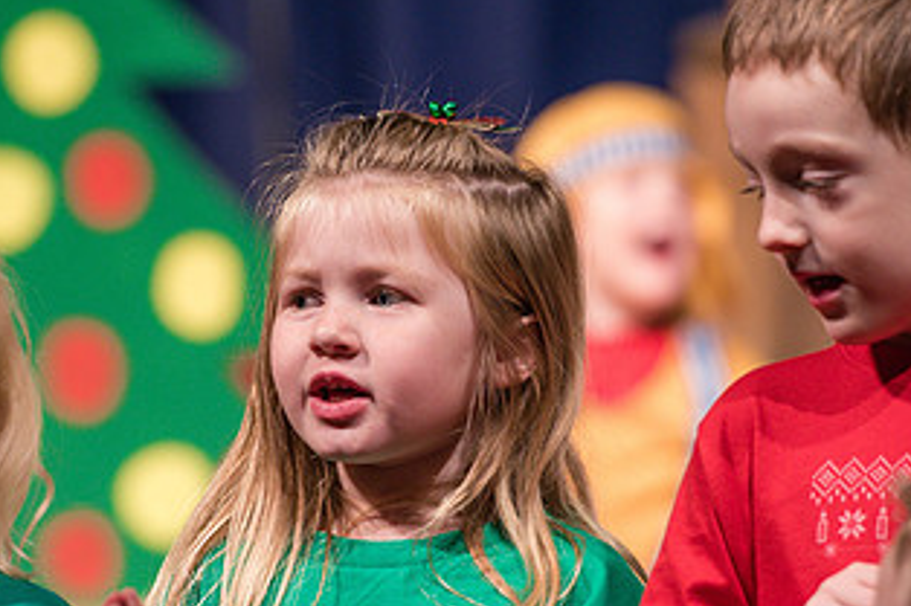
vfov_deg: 3.7
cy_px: 433
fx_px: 9358
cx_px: 386
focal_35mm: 370
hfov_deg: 5.6
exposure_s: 1/125
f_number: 4
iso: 1600
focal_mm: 200
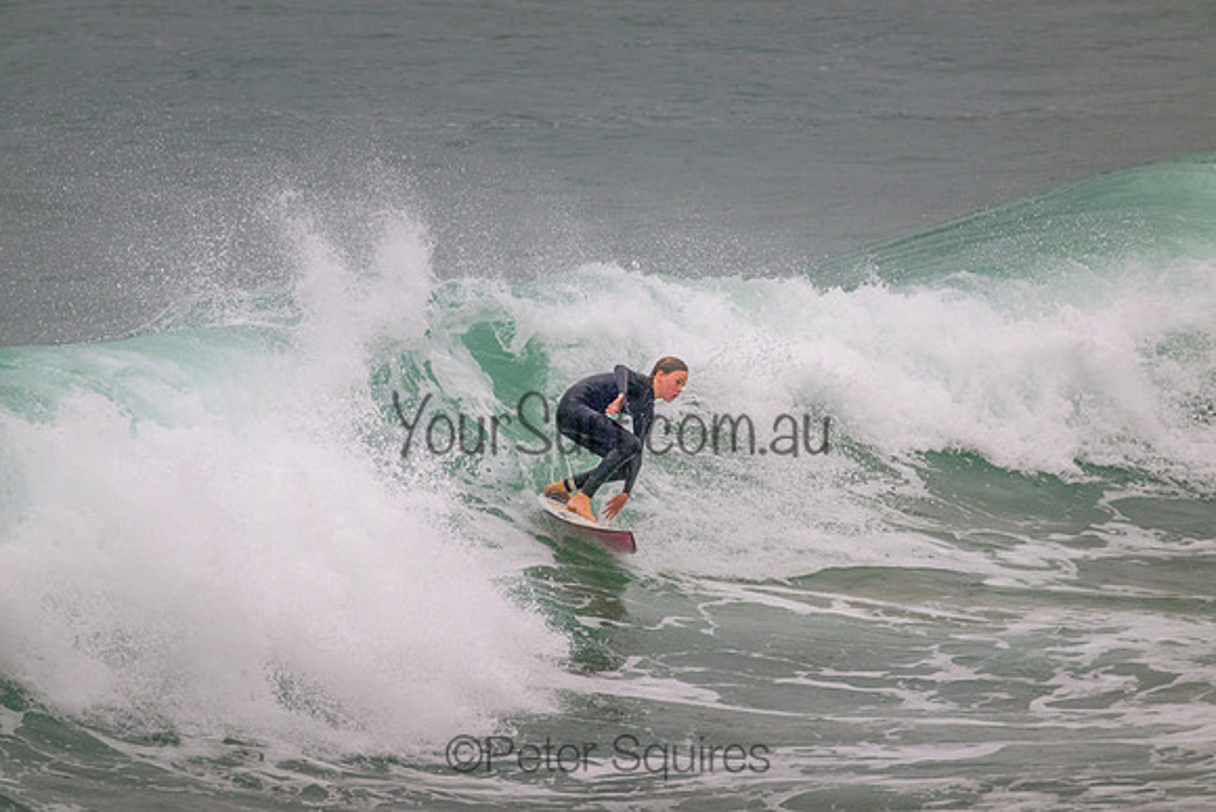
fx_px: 27027
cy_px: 406
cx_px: 608
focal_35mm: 800
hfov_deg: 2.6
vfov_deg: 1.7
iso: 2800
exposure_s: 1/1250
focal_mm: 800
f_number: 11
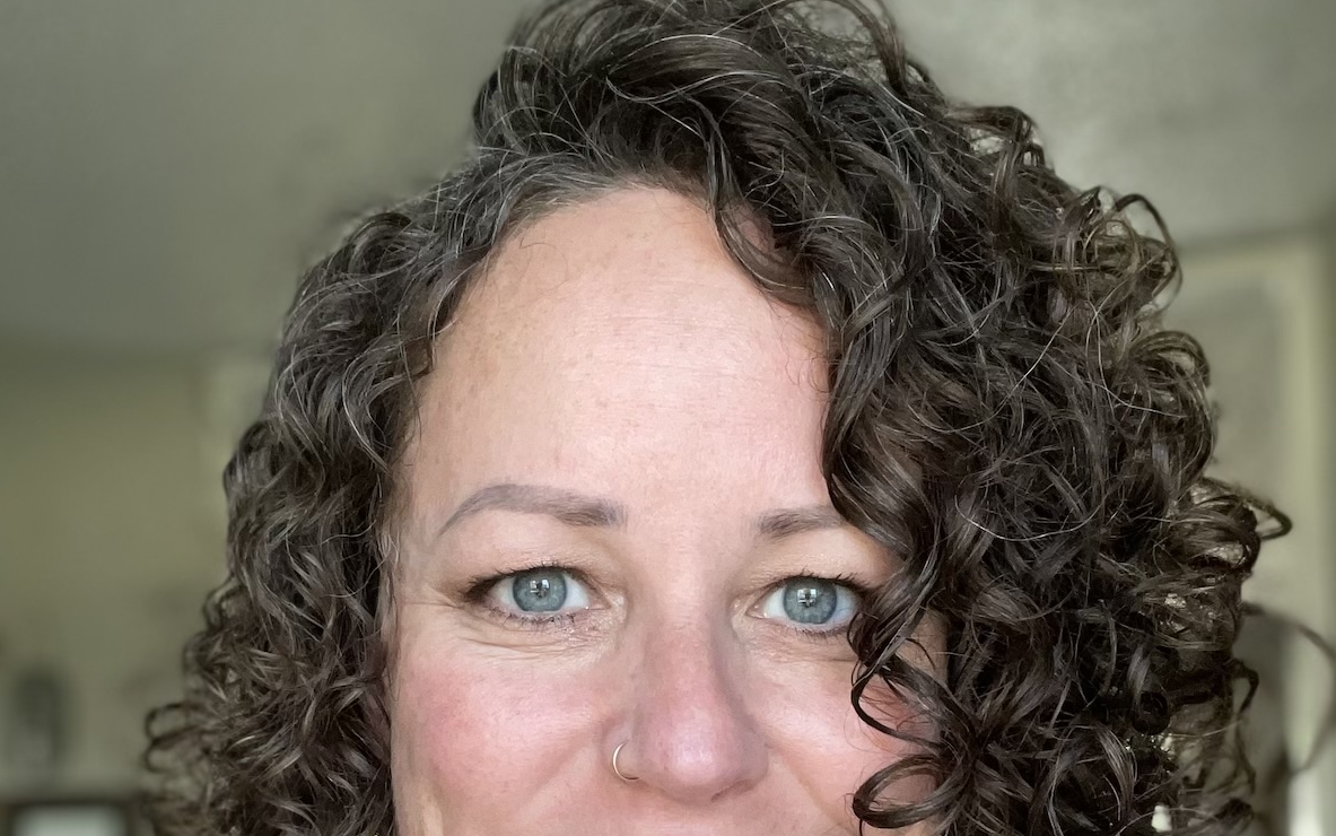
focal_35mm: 43
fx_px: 1566
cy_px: 733
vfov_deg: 28.8
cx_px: 673
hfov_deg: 46.2
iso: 100
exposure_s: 1/60
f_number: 2.2
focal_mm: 2.71
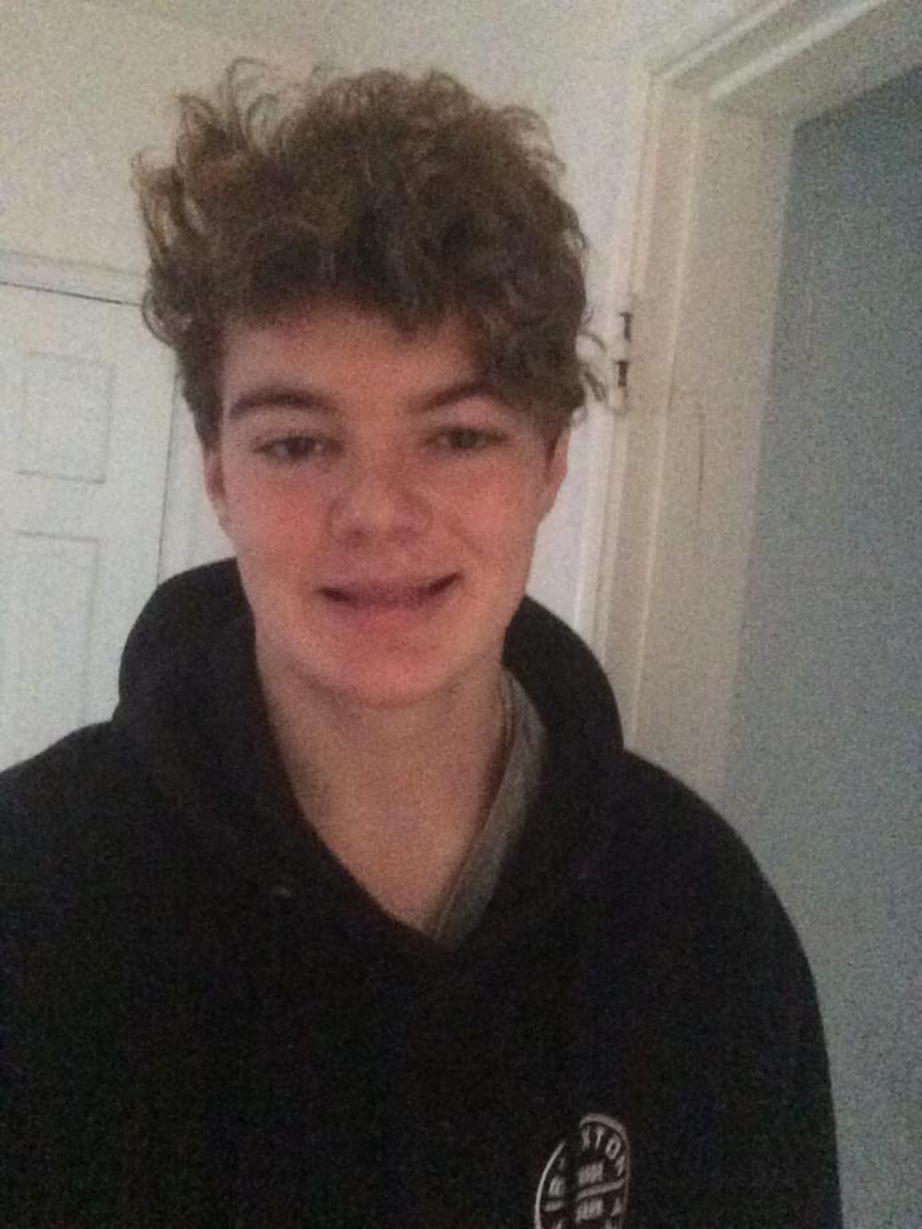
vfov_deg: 58.4
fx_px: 1101
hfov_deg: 45.4
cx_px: 461
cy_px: 614
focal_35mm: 31
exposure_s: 1/15
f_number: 2.4
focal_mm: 2.15
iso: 1600
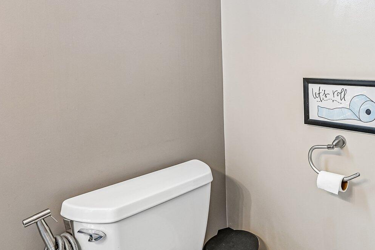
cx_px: 314
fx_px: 302
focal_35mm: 29
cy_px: 57
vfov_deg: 43.3
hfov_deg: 57.5
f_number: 4.8
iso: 400
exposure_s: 1/15
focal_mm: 14
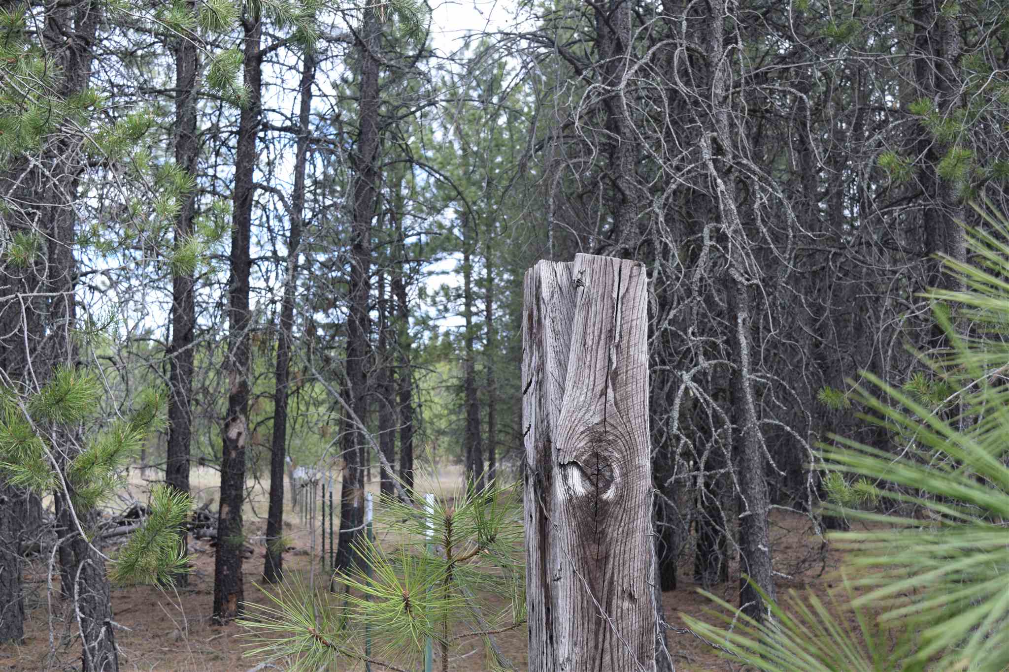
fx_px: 1303
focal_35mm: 46
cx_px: 504
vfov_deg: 28.9
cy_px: 336
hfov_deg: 42.3
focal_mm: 31
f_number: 7.1
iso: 400
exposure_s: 1/200
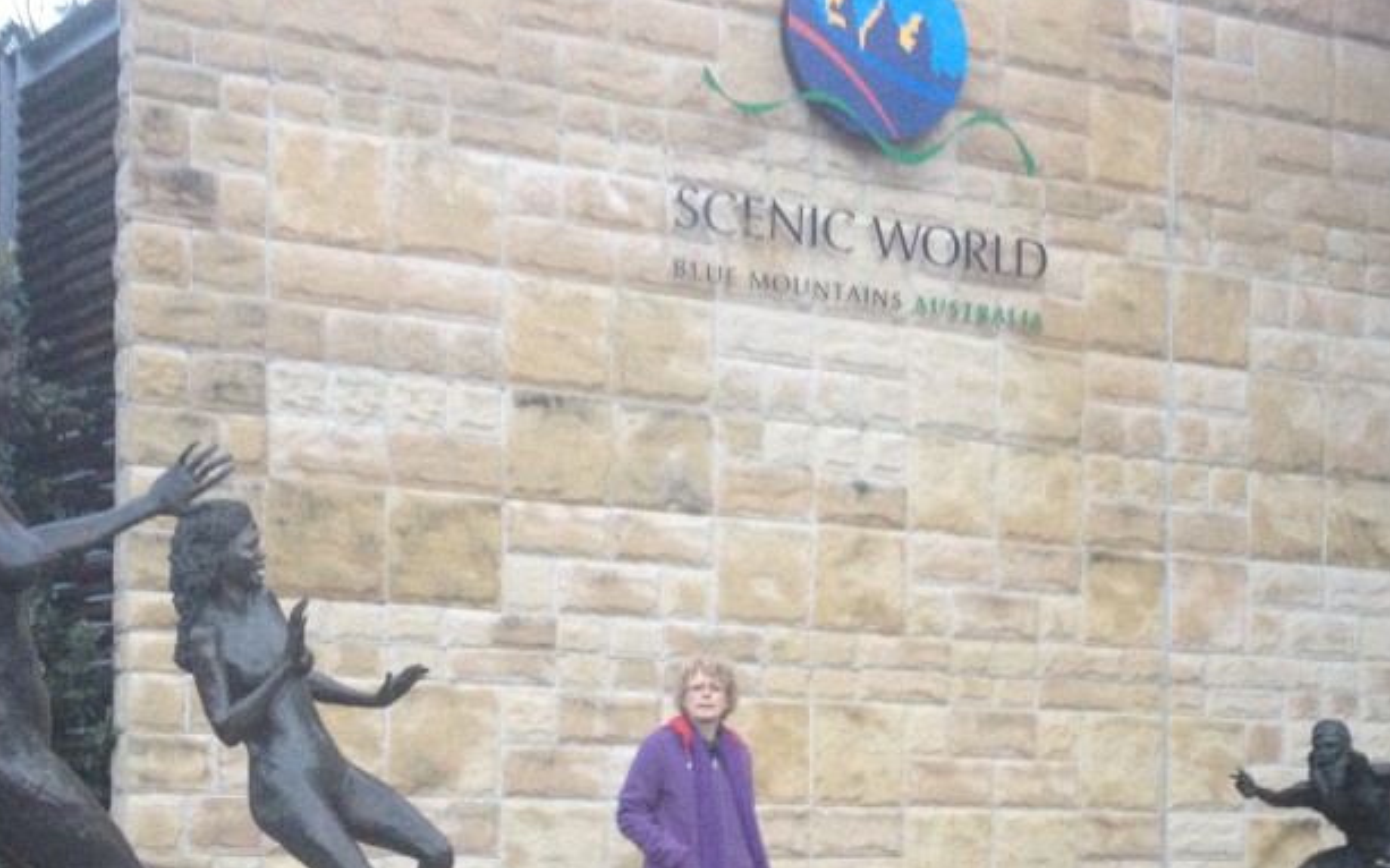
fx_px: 2348
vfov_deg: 20.5
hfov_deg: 32.6
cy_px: 807
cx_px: 955
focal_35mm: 62
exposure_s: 1/20
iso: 160
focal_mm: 4.28
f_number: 2.4
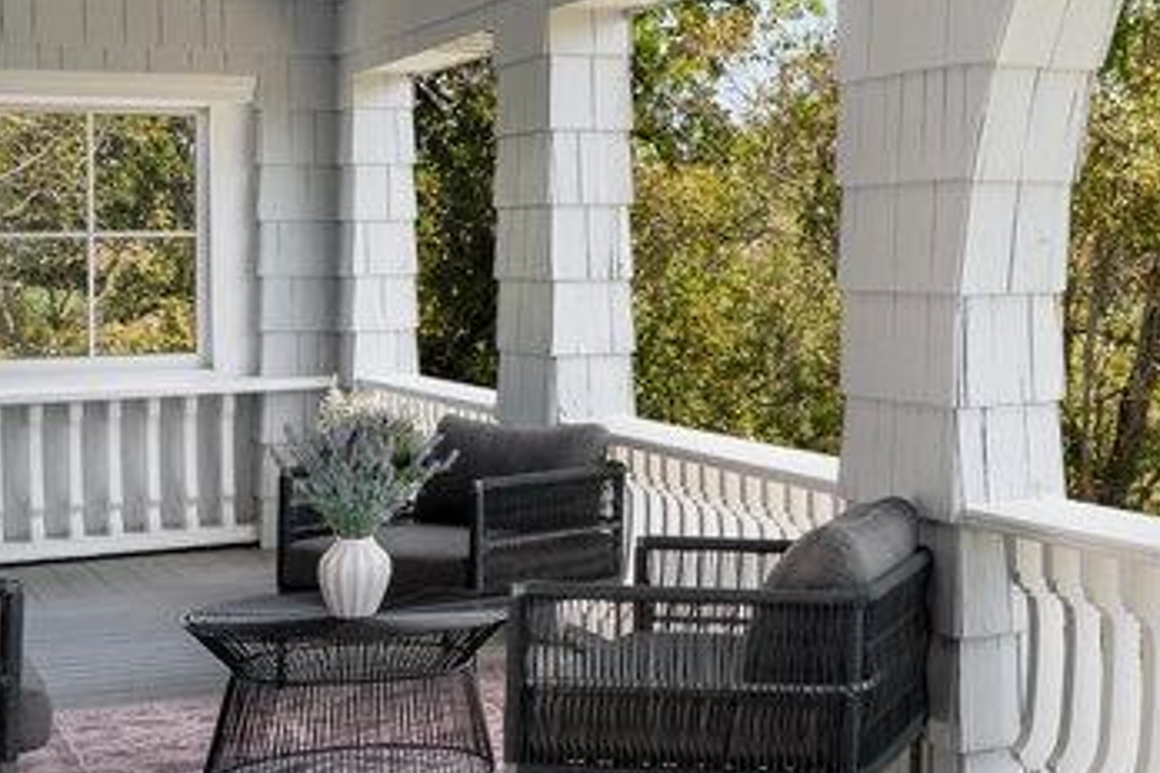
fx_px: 1998
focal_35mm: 62
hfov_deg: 29.7
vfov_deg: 21.9
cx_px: 1223
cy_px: 280
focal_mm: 18
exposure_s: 1/100
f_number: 9
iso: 200
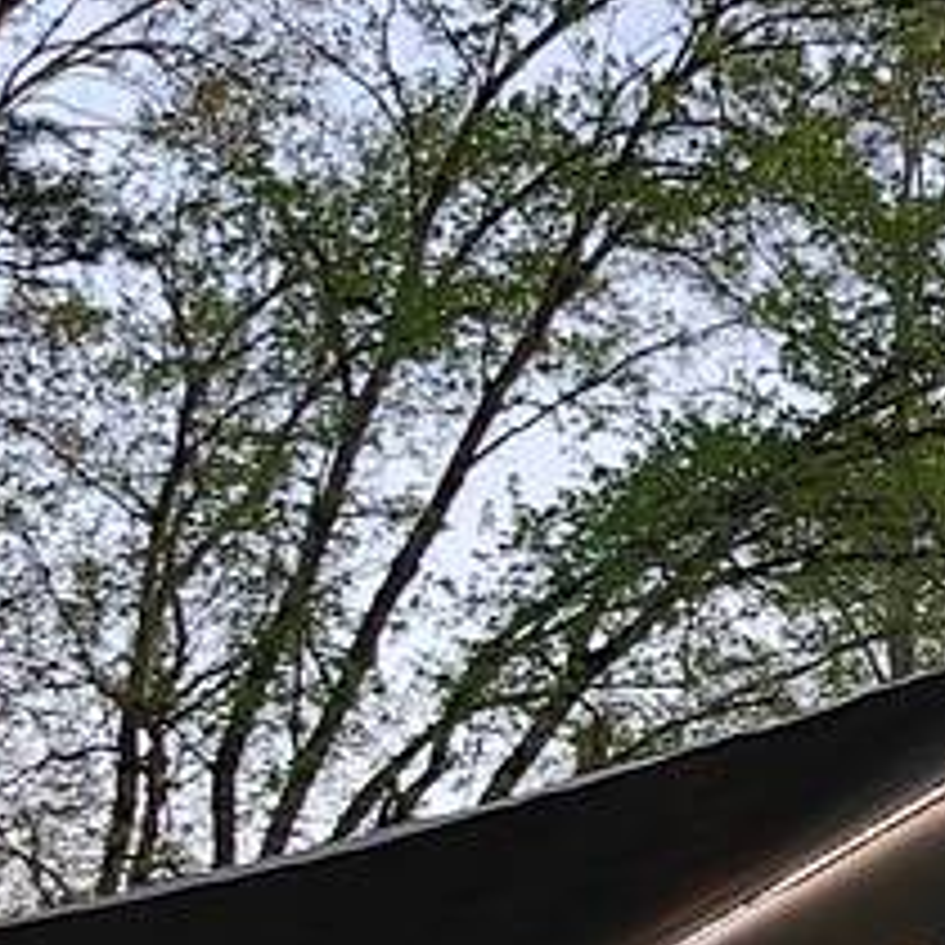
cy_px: 1458
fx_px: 3645
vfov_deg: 13.8
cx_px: 1323
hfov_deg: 14.0
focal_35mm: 118
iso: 50
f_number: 1.8
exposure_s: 1/120
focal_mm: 4
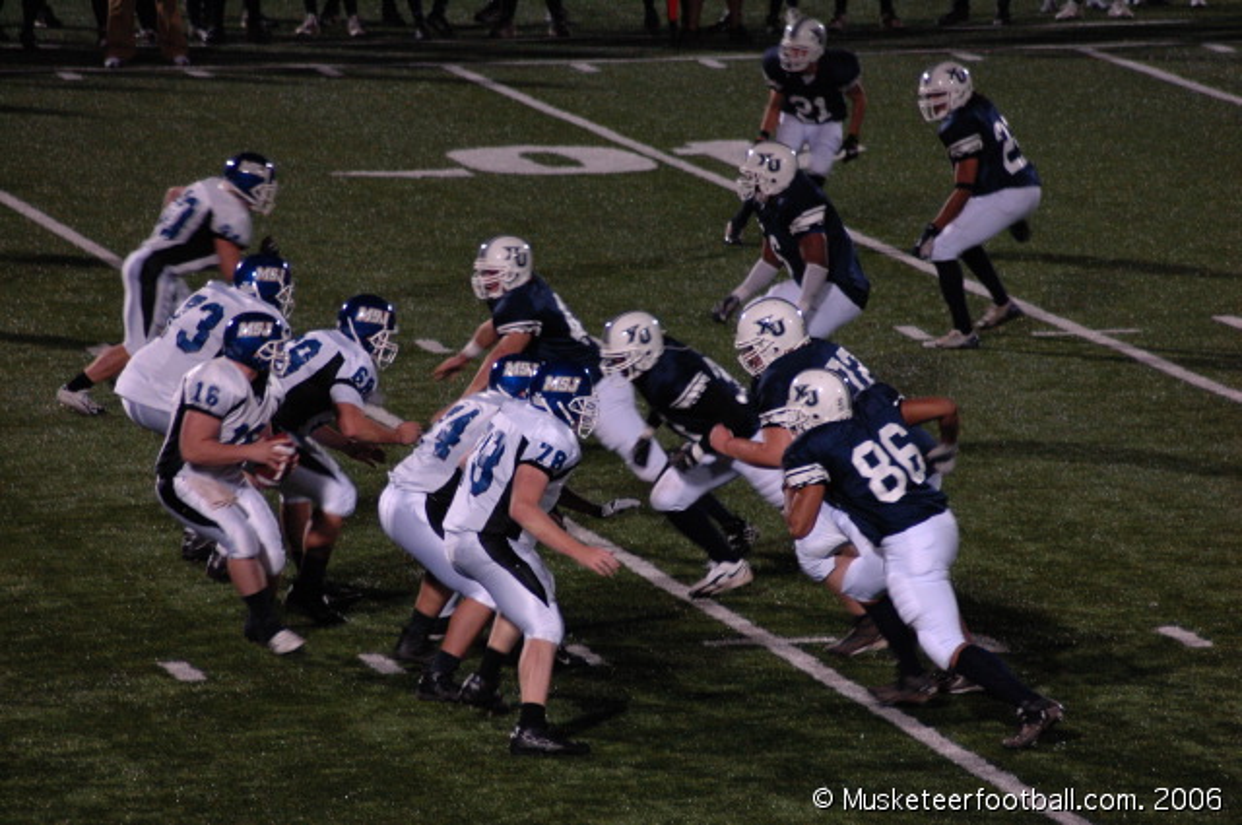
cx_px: 621
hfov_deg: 6.3
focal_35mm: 330
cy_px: 412
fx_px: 11370
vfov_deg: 4.2
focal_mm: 220
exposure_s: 1/125
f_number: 5
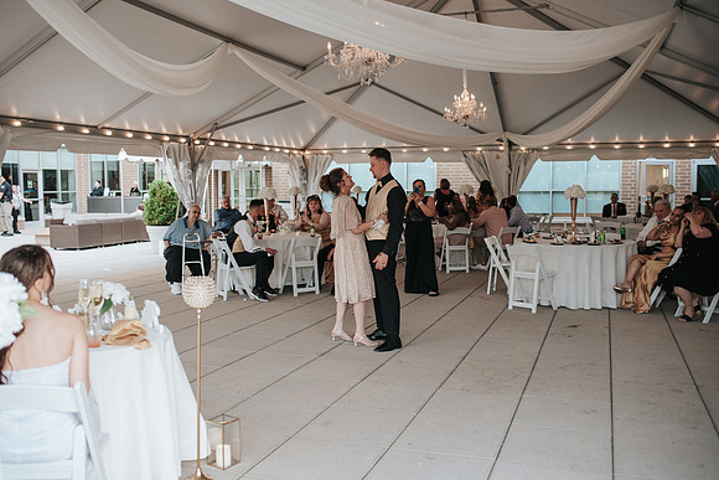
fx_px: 699
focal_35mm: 35
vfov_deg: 37.9
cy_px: 240
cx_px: 360
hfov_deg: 54.4
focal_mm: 35
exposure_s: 1/160
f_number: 2.8
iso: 250
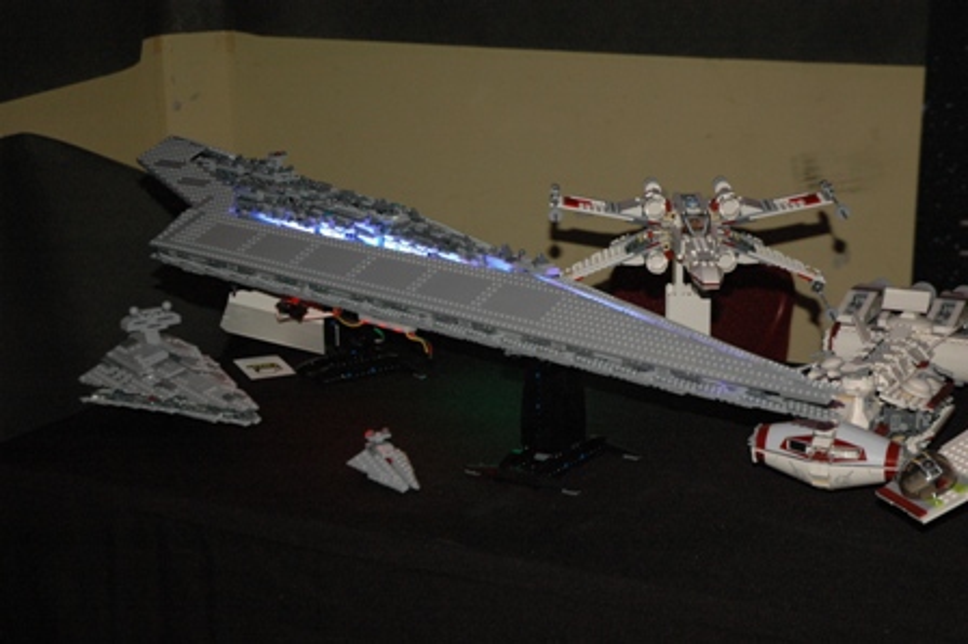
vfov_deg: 19.7
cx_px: 484
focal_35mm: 69
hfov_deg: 29.3
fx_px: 1854
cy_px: 322
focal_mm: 46
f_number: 4.5
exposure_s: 1/60
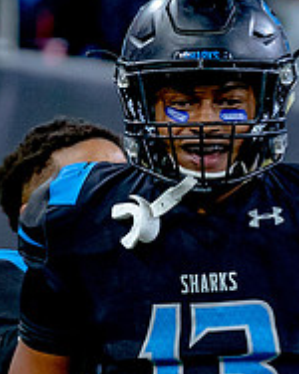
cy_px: 255
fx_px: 10049
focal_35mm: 907
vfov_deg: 2.1
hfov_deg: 1.7
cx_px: 242
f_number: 2.8
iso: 2000
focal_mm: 200
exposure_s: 1/1500
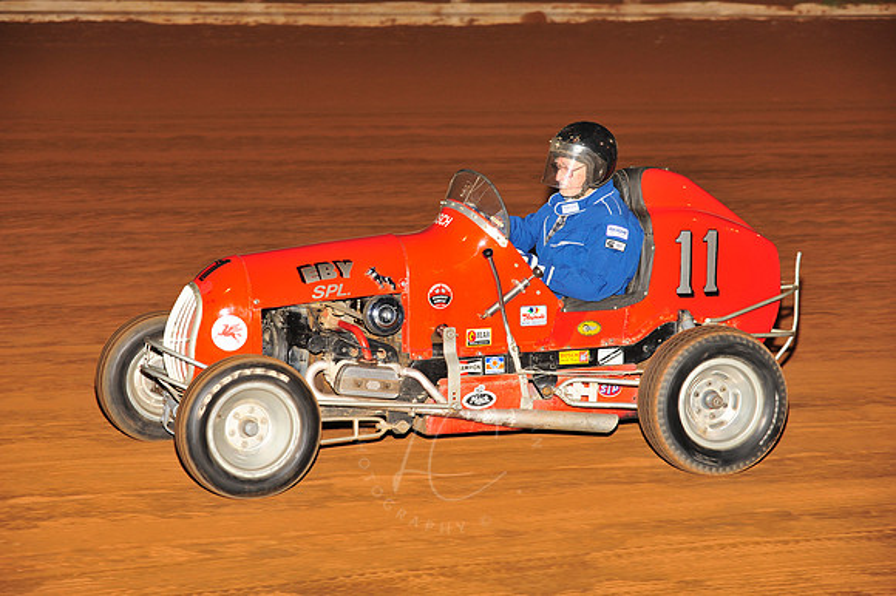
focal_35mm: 120
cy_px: 298
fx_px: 2985
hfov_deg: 17.1
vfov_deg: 11.4
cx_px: 448
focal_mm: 120
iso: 800
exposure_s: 1/250
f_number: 6.3
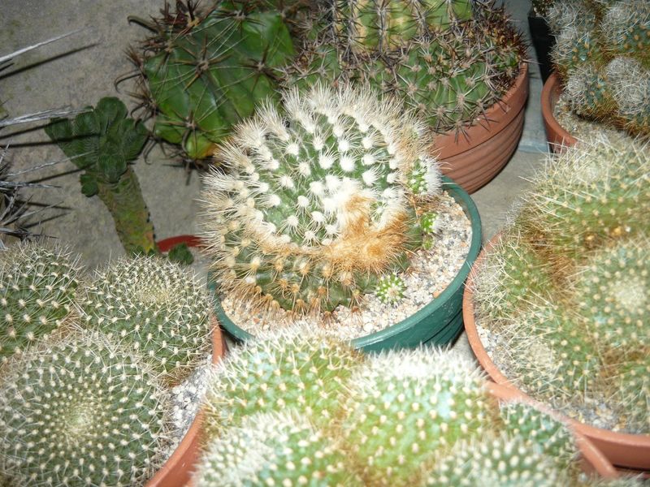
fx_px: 620
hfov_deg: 55.4
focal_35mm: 33
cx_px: 325
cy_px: 244
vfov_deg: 42.9
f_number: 2.8
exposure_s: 1/30
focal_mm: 5.5
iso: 100
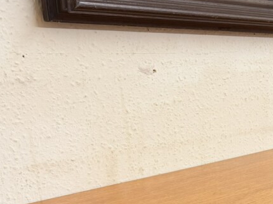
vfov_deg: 19.1
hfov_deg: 27.4
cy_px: 310
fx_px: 528
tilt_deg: -27.3
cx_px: 270
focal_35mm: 67
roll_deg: -1.6
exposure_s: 1/50
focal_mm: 6.76
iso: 160
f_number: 1.78
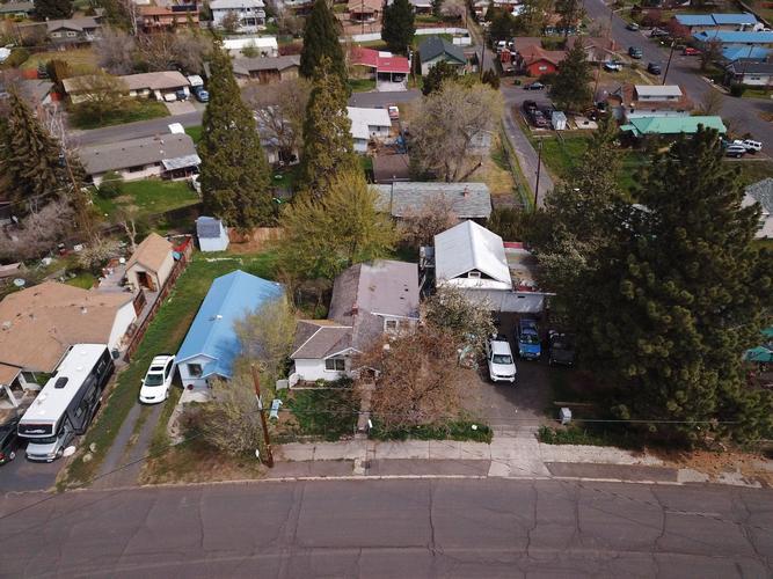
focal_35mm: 26
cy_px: 290
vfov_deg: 53.0
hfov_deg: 67.3
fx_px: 580
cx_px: 386
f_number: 2.2
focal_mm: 4.73
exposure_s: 1/6410
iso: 400
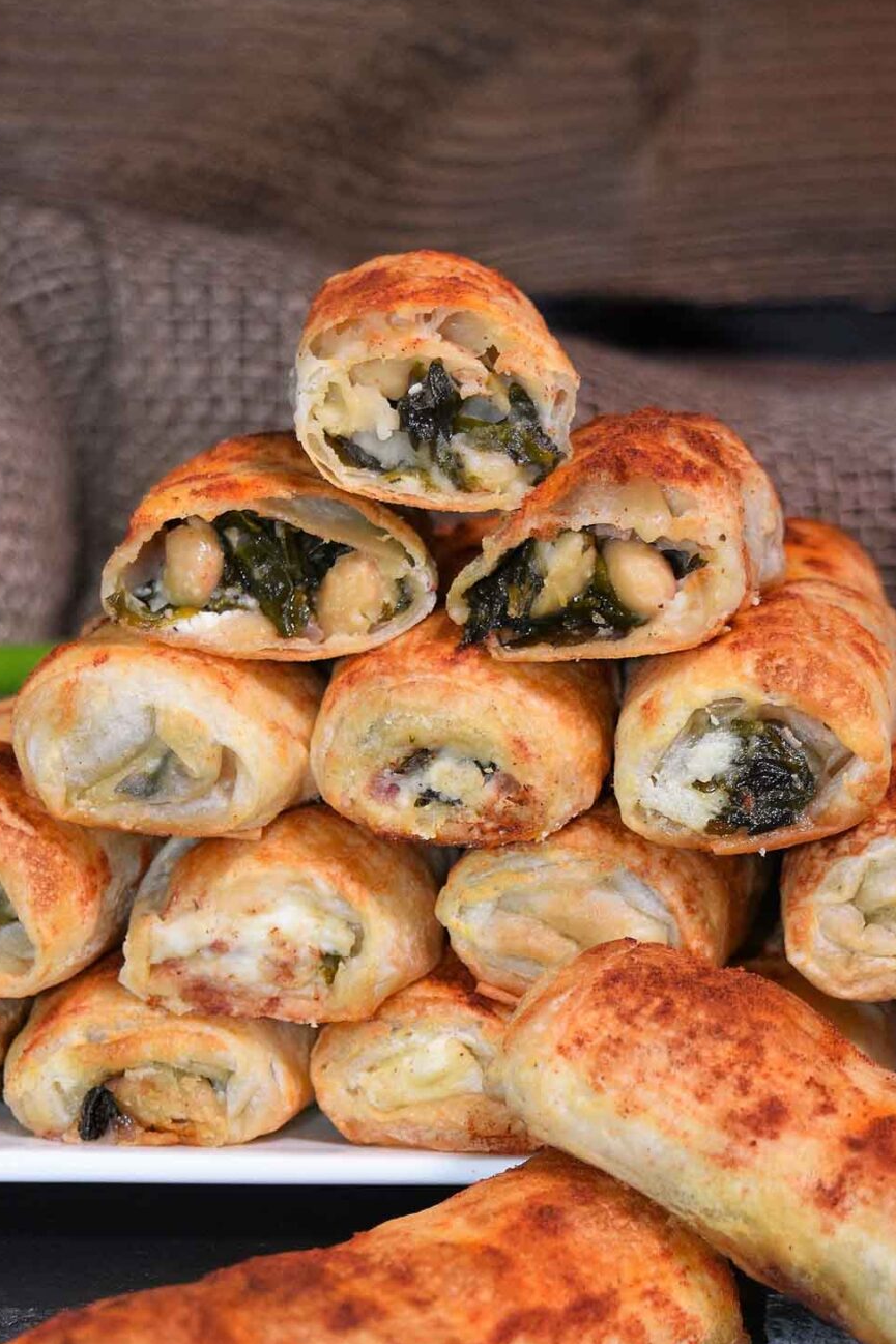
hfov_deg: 18.4
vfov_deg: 27.3
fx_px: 2762
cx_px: 438
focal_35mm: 74
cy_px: 791
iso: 1100
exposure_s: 1/60
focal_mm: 40
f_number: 4.8
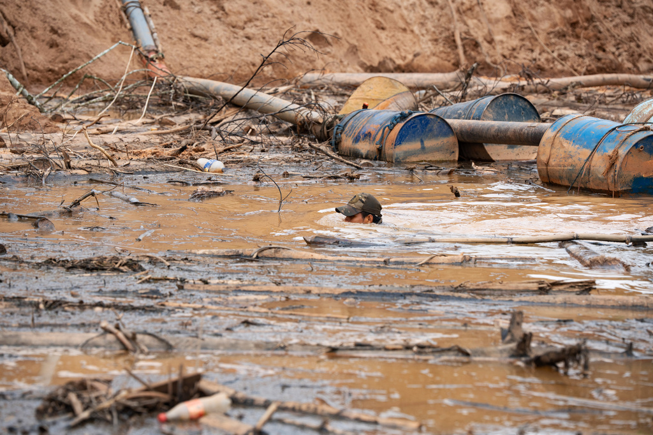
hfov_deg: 13.3
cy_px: 218
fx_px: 2792
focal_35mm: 154
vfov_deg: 8.9
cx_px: 326
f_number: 4.5
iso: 400
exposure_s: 1/1600
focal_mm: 154
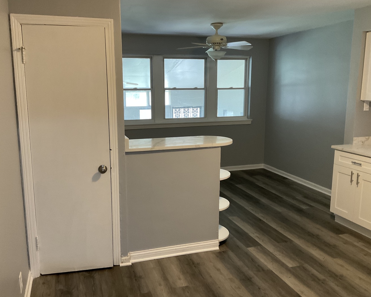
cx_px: 172
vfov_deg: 47.1
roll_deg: +0.2
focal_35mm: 31
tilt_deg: -10.3
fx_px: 340
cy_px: 147
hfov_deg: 57.1
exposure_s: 1/60
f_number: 1.8
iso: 160
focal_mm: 3
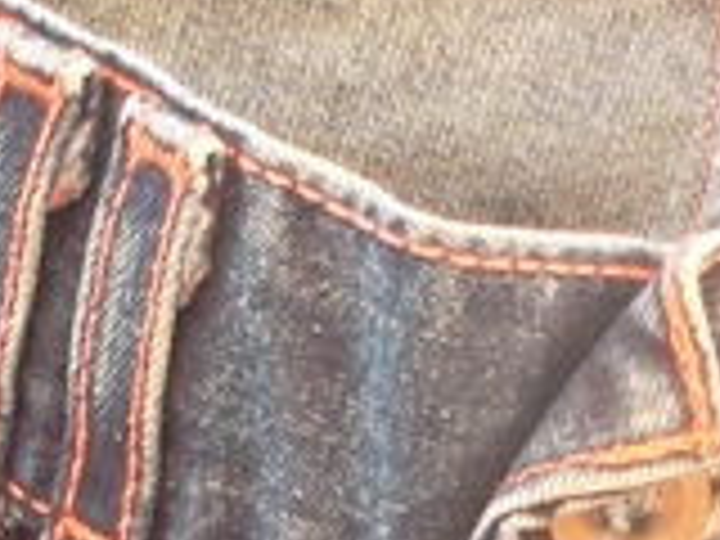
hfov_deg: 11.2
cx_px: 648
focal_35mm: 175
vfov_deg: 8.3
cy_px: 873
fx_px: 3640
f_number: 3.3
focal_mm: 4.1
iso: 94
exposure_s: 1/45
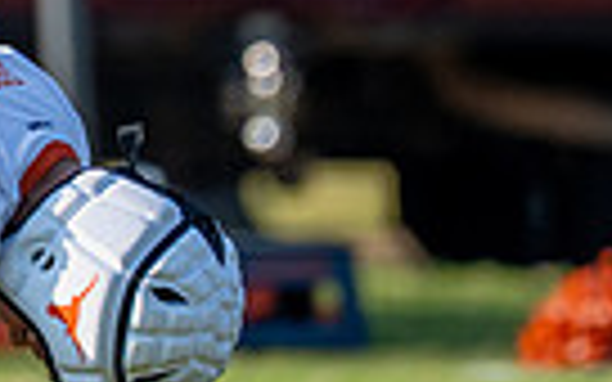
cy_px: -267
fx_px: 26603
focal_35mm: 1595
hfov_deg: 1.3
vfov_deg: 0.8
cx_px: -183
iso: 250
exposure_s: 1/2500
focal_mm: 200
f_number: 2.8
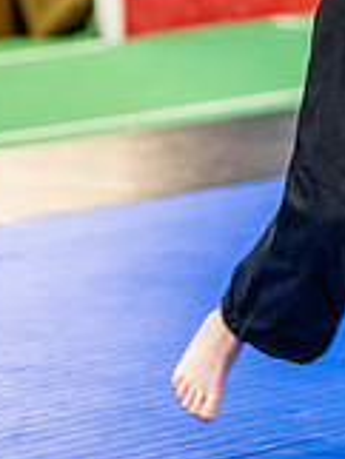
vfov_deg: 5.8
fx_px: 4552
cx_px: 510
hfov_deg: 4.3
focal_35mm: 343
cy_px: -41
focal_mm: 99
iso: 6400
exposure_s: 1/500
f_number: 2.8
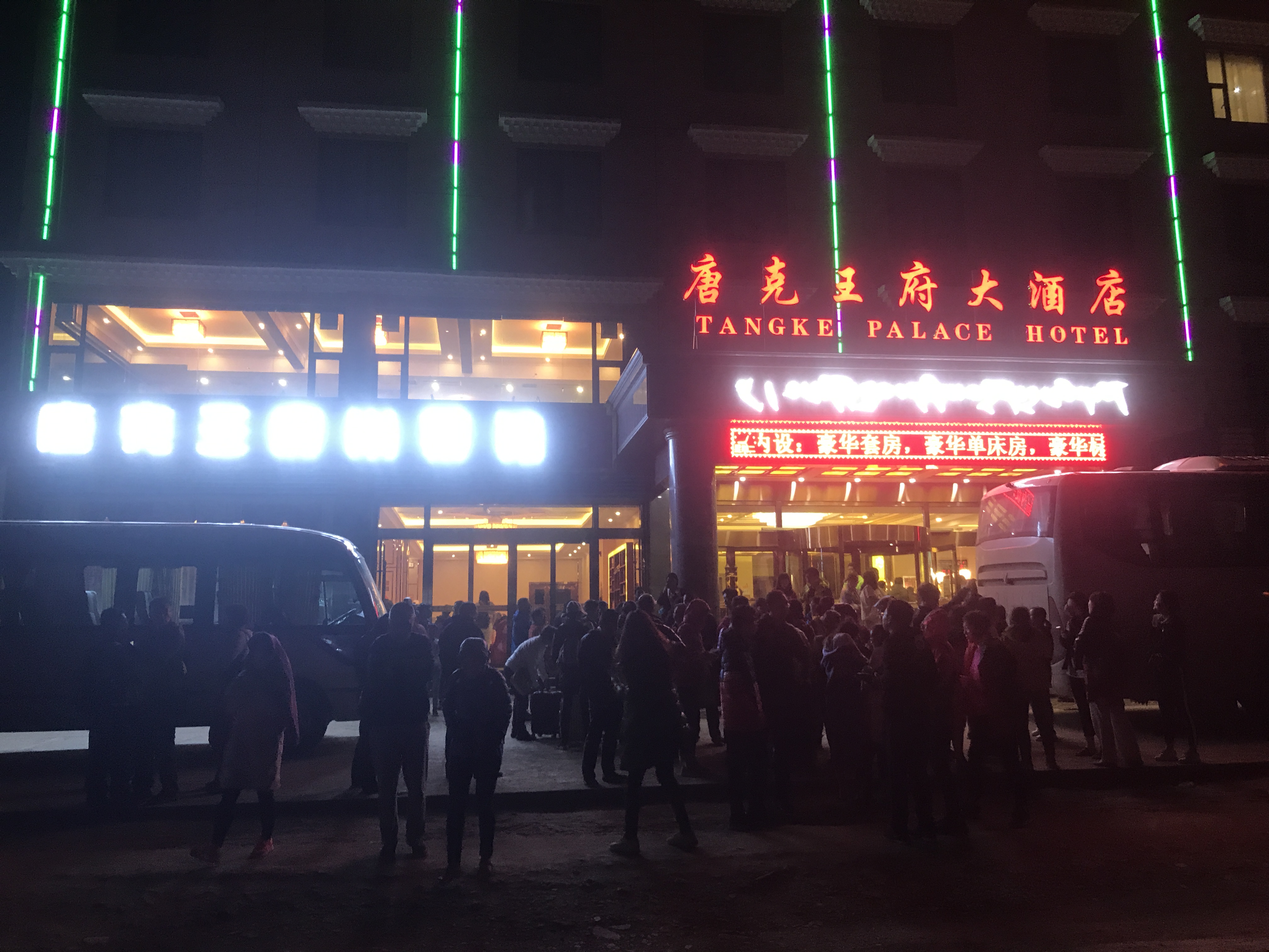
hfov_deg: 63.4
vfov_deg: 49.7
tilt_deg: +9.1
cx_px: 634
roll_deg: +1.1
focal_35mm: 28
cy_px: 476
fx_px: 1026
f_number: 1.8
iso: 40
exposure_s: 1/18
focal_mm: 3.99
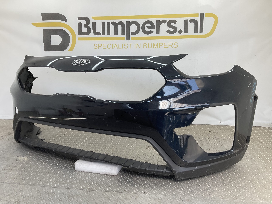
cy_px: 102
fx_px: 228
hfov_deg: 61.7
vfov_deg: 48.2
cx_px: 136
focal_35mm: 29
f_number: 1.8
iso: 16
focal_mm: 3
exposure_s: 1/137
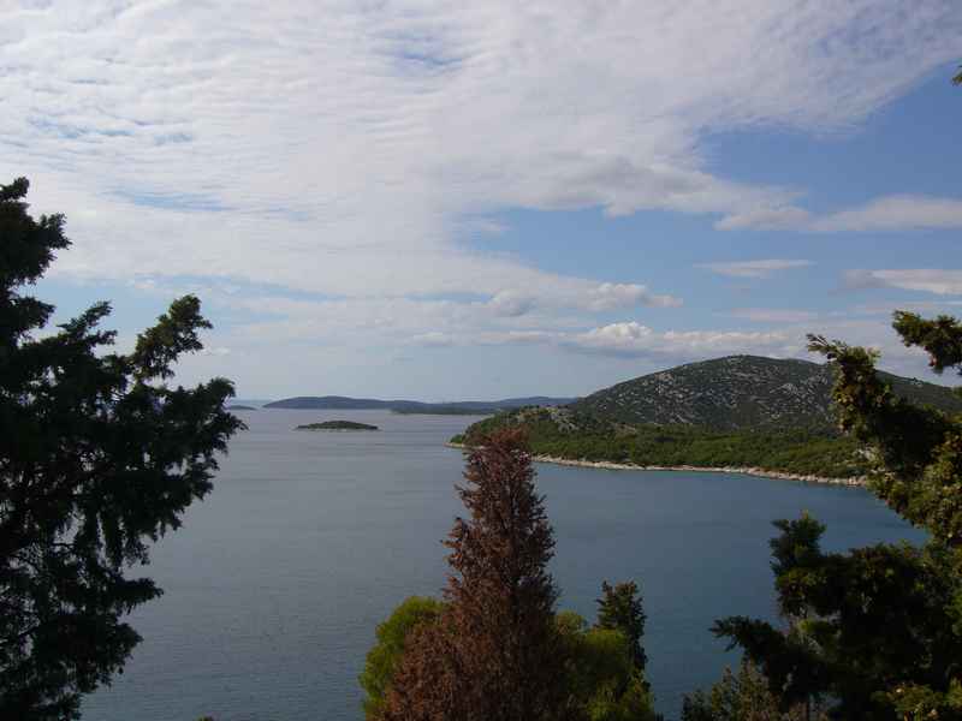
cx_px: 481
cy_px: 360
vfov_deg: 40.7
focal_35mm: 35
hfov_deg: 52.6
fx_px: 973
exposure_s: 1/640
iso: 80
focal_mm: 5.8
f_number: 5.6
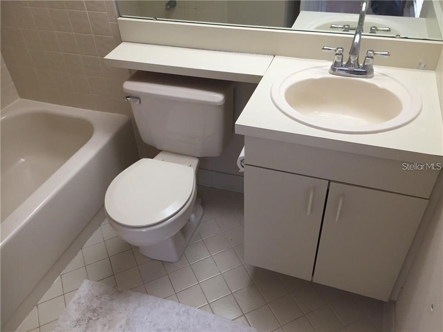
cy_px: 166
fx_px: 371
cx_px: 222
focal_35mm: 29
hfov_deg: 61.7
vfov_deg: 48.2
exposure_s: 1/30
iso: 40
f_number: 2.2
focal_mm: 4.15
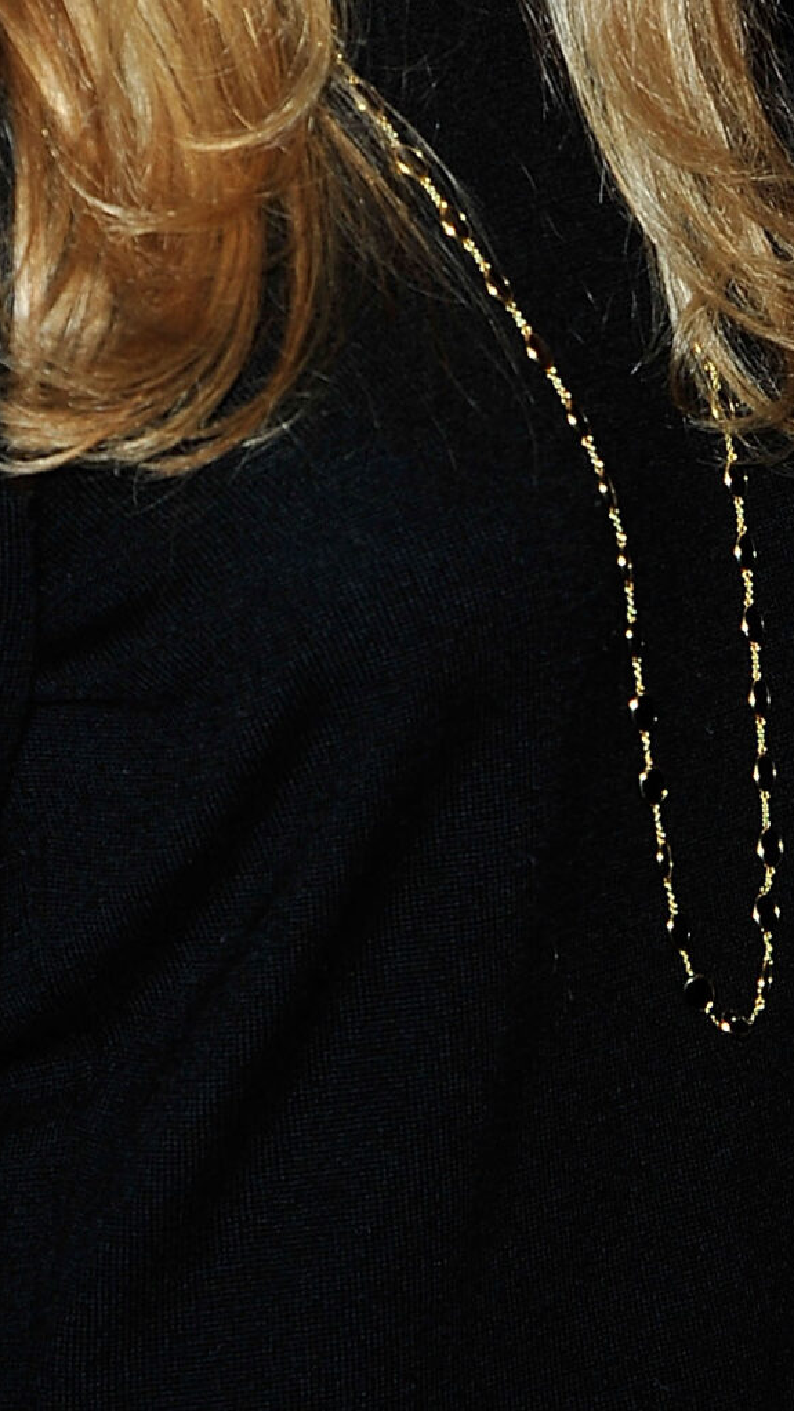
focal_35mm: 215
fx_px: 8046
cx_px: 798
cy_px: 164
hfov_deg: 5.6
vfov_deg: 10.0
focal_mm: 82
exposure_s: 1/160
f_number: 7.1
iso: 400
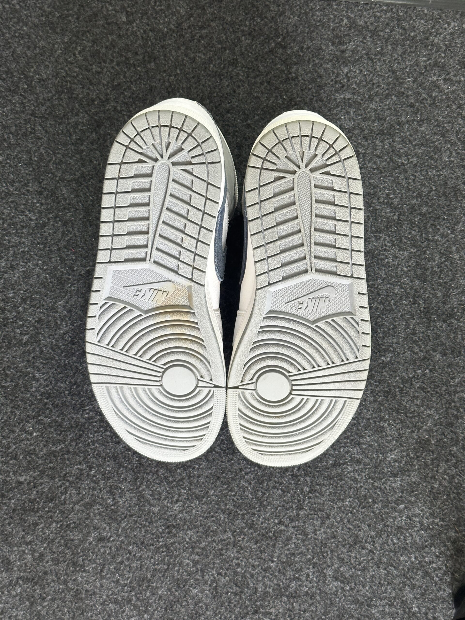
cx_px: 232
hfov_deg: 30.3
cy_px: 310
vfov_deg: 39.7
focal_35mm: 48
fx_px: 860
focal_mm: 6.86
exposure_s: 1/50
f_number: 1.78
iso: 160
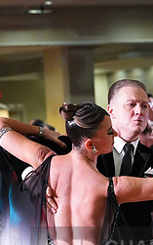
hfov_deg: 5.5
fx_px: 1574
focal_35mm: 236
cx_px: 165
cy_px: 260
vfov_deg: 8.8
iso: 10000
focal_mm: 100
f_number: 5.6
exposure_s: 1/400
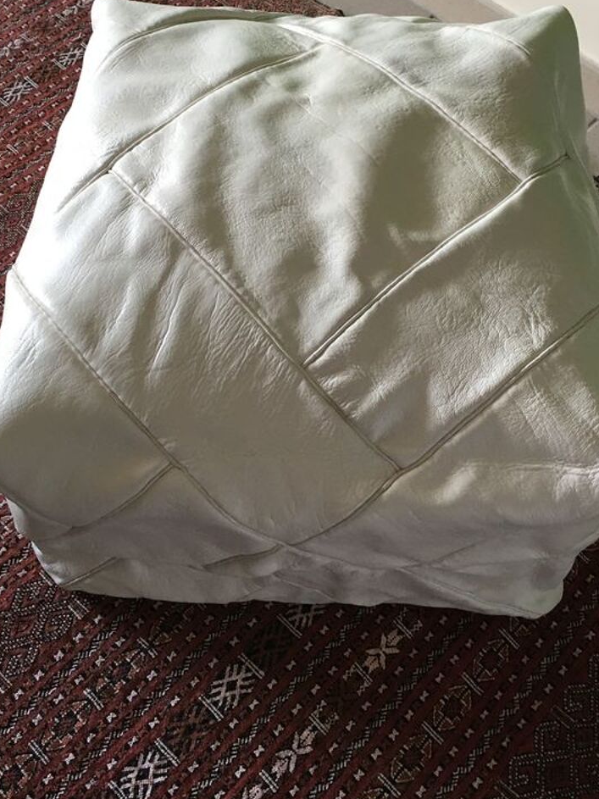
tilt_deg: -56.0
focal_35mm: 41
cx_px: 306
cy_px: 298
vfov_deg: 45.4
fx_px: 946
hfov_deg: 35.1
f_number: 2.2
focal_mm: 4.15
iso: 125
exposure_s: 1/33
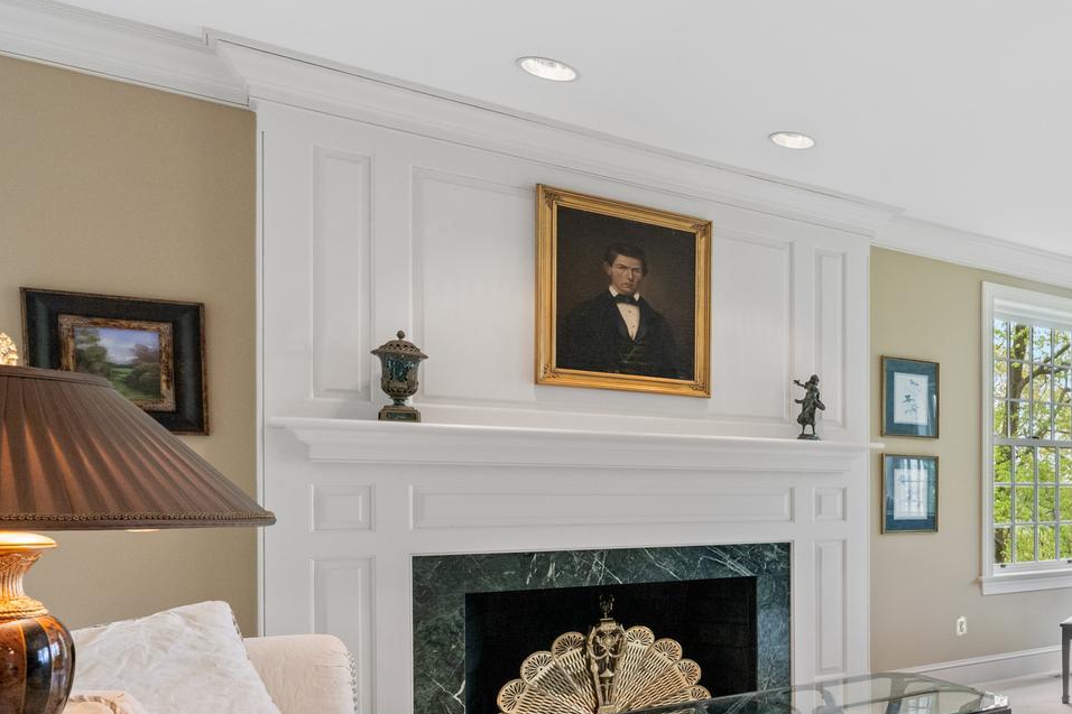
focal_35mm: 30
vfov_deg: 42.7
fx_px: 893
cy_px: 500
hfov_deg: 48.0
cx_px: 1129
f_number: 8
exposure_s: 1/15
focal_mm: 14
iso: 400
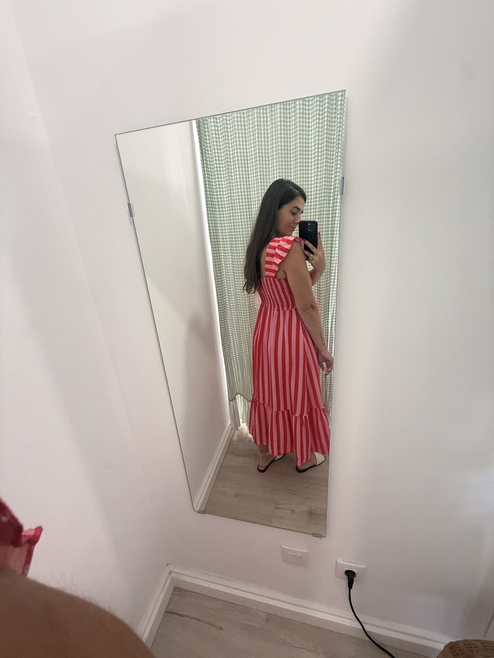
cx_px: 247
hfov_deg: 85.7
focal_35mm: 14
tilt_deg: -18.4
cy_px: 329
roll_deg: +3.9
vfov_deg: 102.1
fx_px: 266
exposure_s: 1/99
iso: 250
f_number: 2.2
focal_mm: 2.22
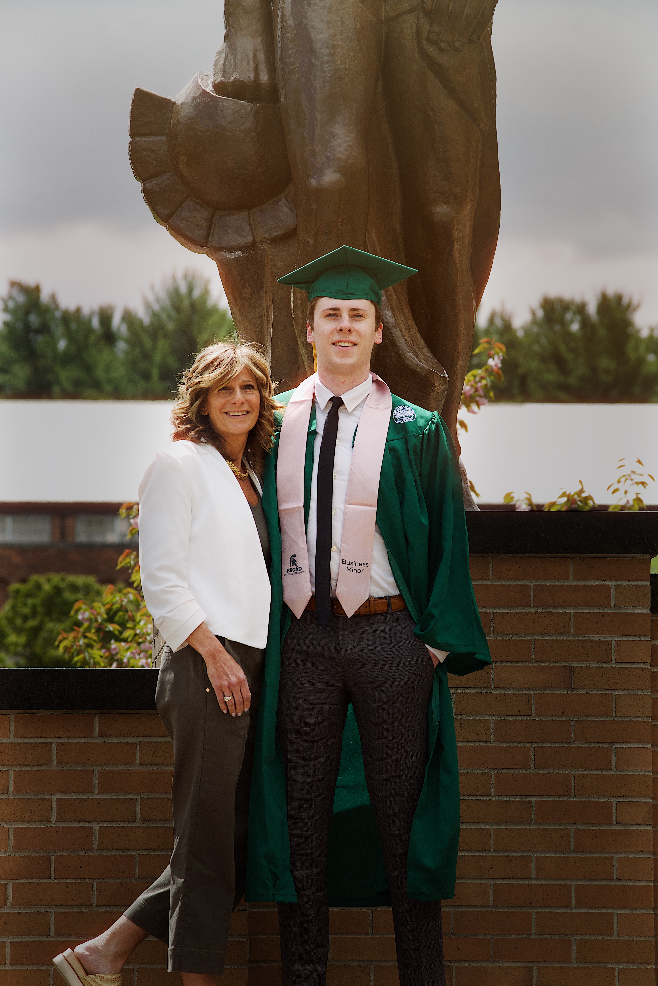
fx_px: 5140
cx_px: 329
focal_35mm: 188
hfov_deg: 7.3
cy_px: 493
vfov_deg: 11.0
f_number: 6.3
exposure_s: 1/640
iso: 200
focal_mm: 125
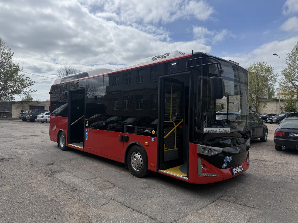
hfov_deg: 71.6
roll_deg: -0.1
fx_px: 207
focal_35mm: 24
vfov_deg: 56.8
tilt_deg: -1.0
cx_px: 149
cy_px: 112
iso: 80
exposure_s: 1/9091
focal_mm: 6.76
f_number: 1.78
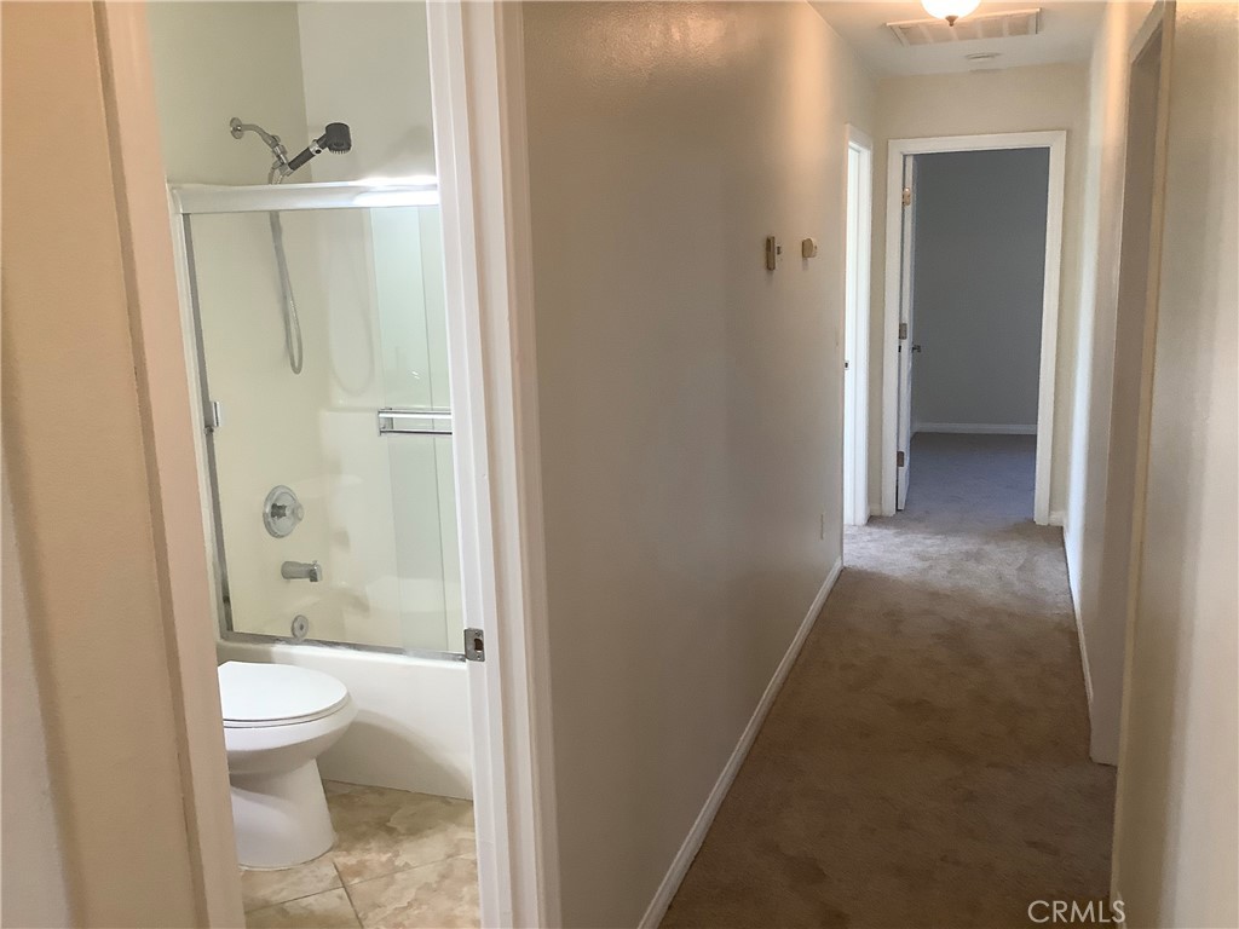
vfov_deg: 45.4
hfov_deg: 58.4
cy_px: 464
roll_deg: +4.5
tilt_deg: -12.5
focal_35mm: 31
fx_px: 1110
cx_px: 620
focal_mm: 3.3
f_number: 2.4
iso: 160
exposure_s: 1/60
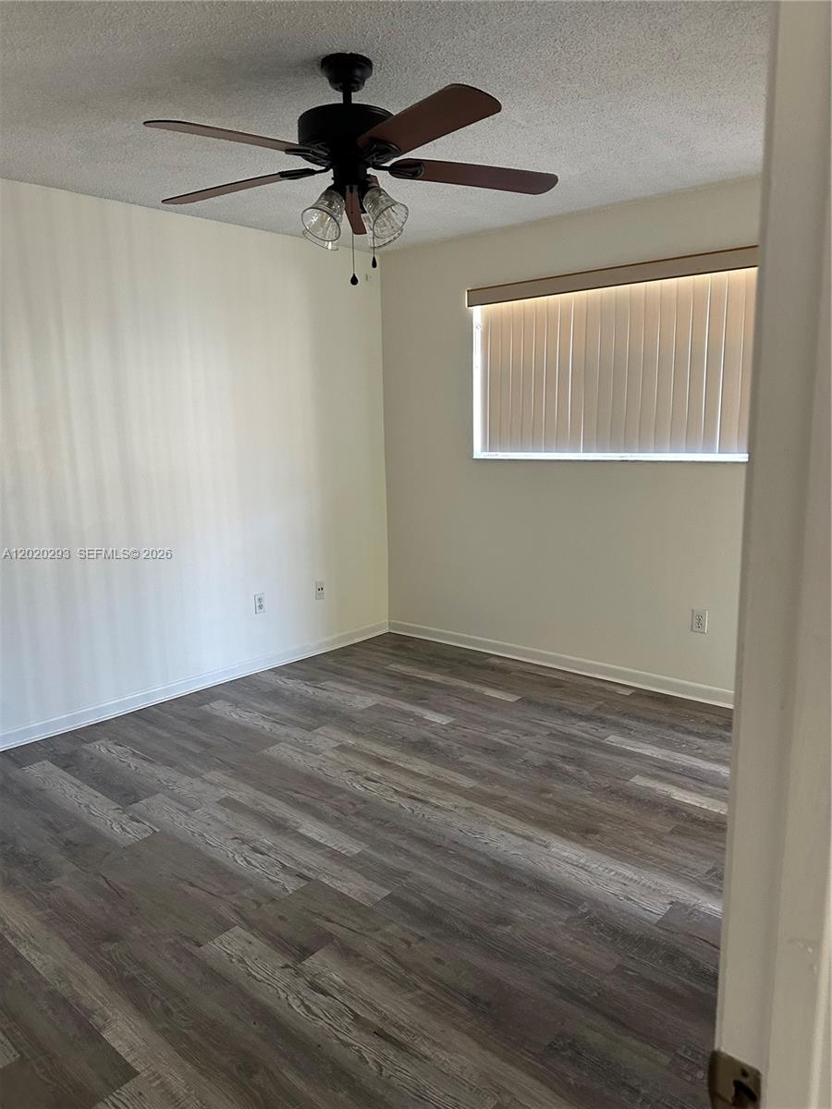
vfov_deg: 71.6
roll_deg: +0.5
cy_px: 554
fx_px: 769
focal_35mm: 24
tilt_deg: -7.6
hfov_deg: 56.8
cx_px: 416
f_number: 1.78
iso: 320
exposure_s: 1/60
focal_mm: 6.86
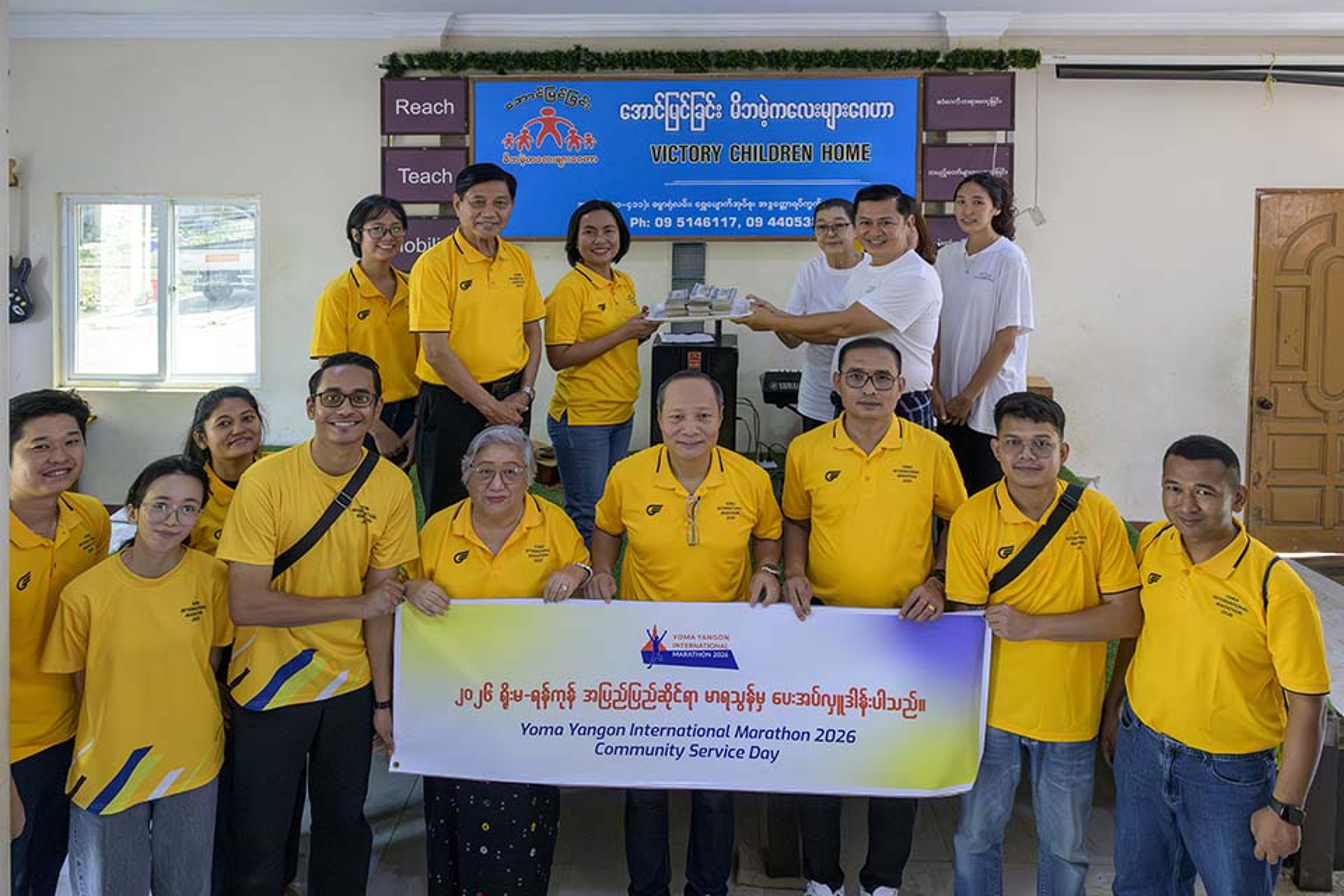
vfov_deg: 53.1
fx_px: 896
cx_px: 672
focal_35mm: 24
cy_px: 448
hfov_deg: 73.7
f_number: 7.1
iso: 12800
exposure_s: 1/200
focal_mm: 24
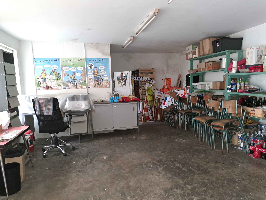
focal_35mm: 24
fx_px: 184
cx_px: 133
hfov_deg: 71.6
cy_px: 100
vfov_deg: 56.8
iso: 640
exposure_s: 1/33
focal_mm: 5.23
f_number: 1.8
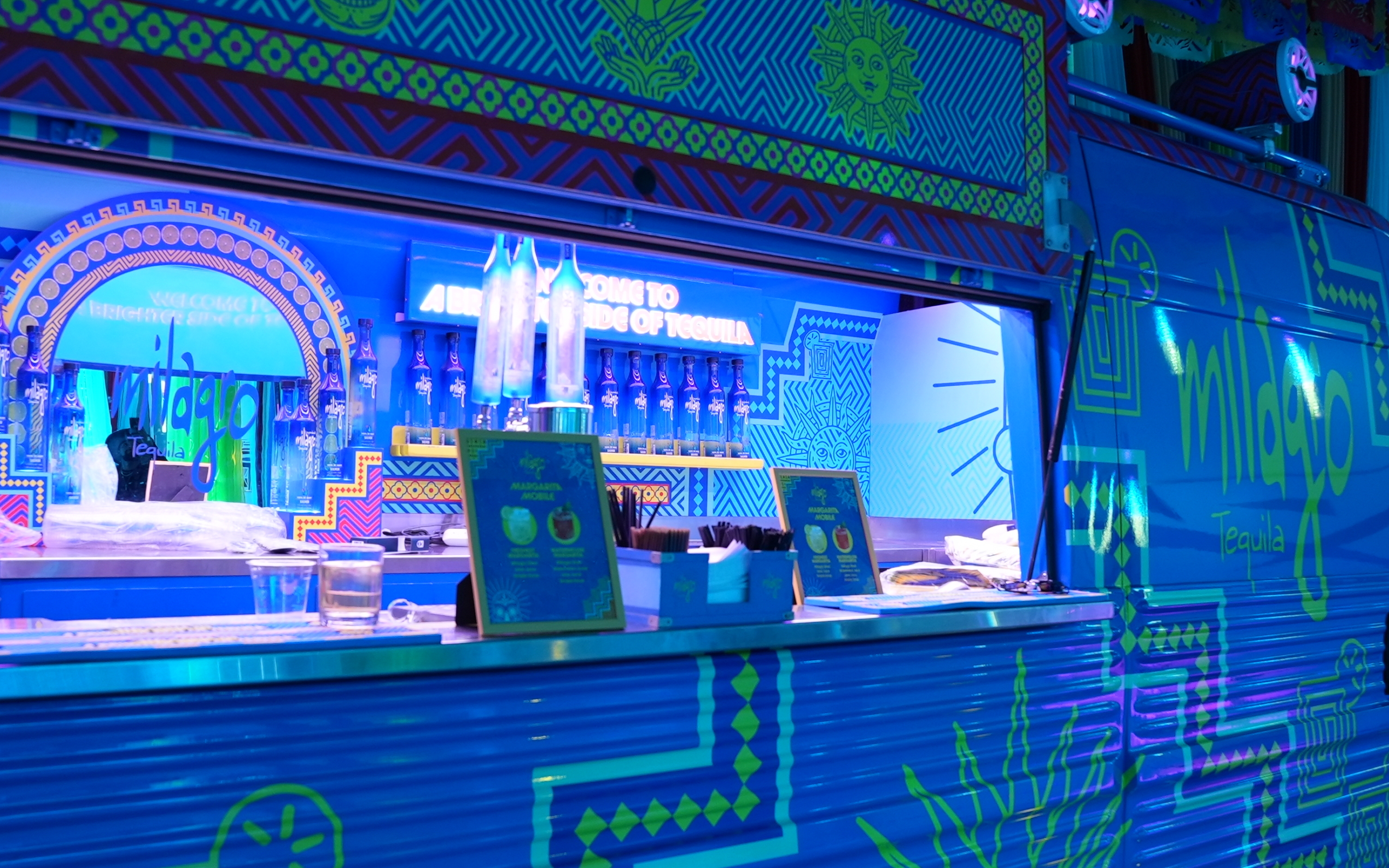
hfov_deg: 52.8
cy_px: 457
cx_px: 691
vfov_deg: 34.4
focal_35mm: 37
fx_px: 1401
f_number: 4.5
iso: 1600
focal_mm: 24
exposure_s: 1/60
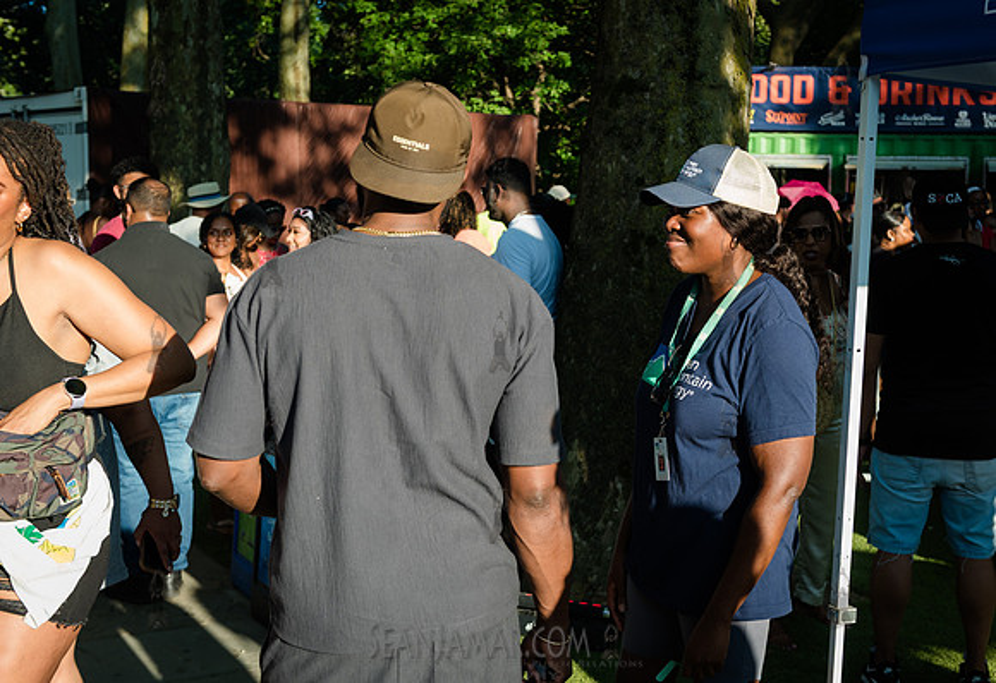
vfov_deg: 26.8
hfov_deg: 38.2
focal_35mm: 51
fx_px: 1435
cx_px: 574
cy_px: 300
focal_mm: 45
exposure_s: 1/500
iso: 400
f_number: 4.5
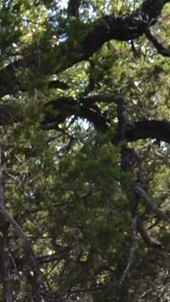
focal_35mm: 229
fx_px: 1833
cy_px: 523
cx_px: -332
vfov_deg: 9.0
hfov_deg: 5.0
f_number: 5.6
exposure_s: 1/125
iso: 110
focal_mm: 23
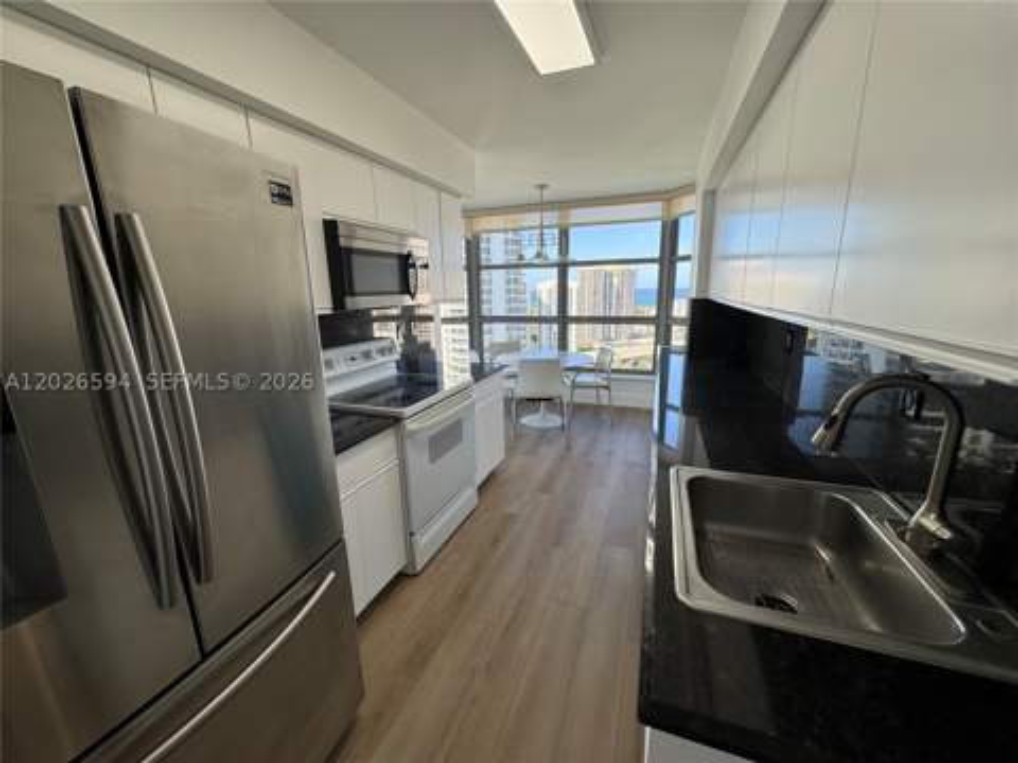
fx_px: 412
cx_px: 509
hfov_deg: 102.1
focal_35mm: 14
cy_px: 382
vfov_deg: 85.7
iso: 50
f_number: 2.2
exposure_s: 1/200
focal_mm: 2.22
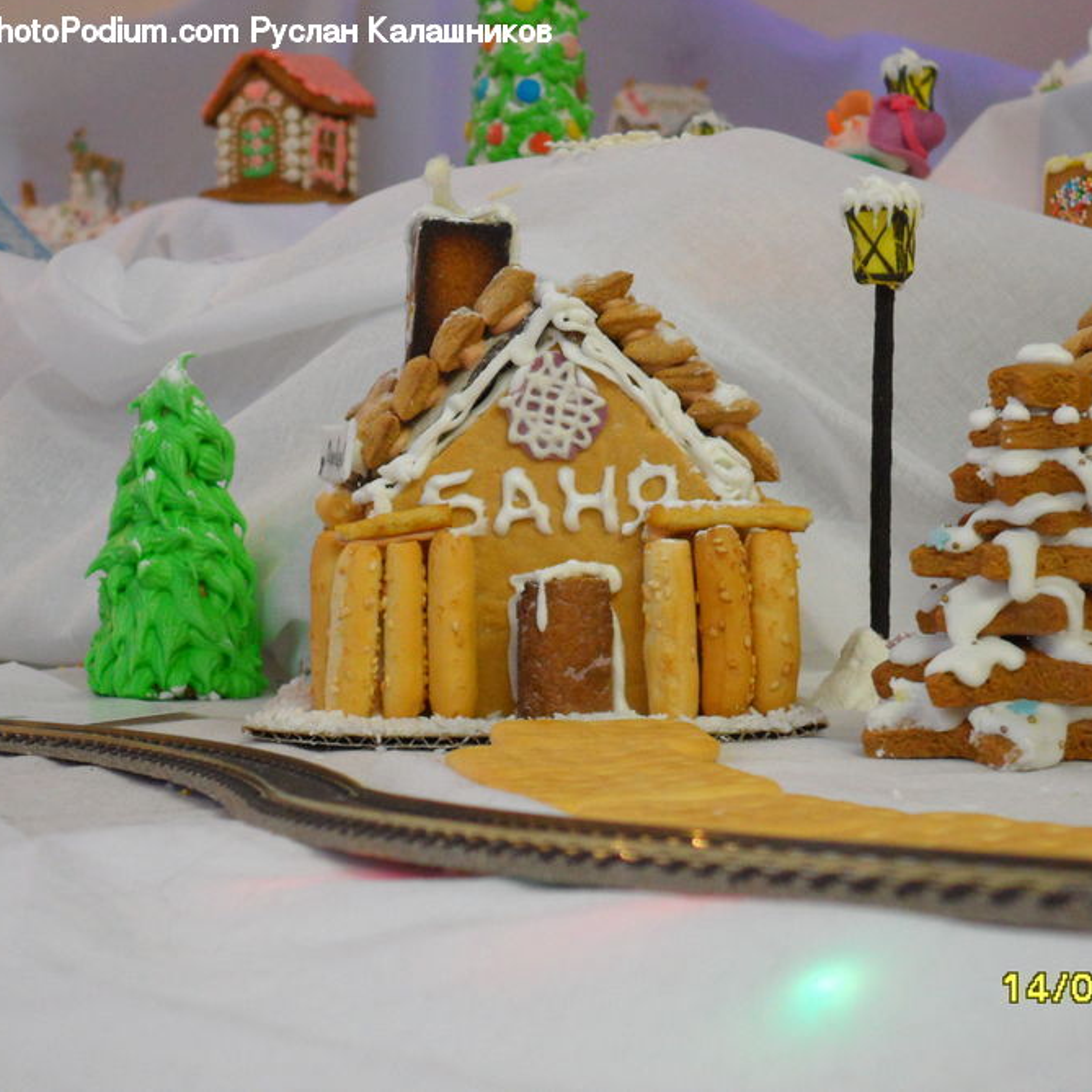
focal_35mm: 88
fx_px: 3141
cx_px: 560
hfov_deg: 19.7
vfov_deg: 19.7
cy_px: 543
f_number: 3.9
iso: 400
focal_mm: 13.2
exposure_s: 1/15
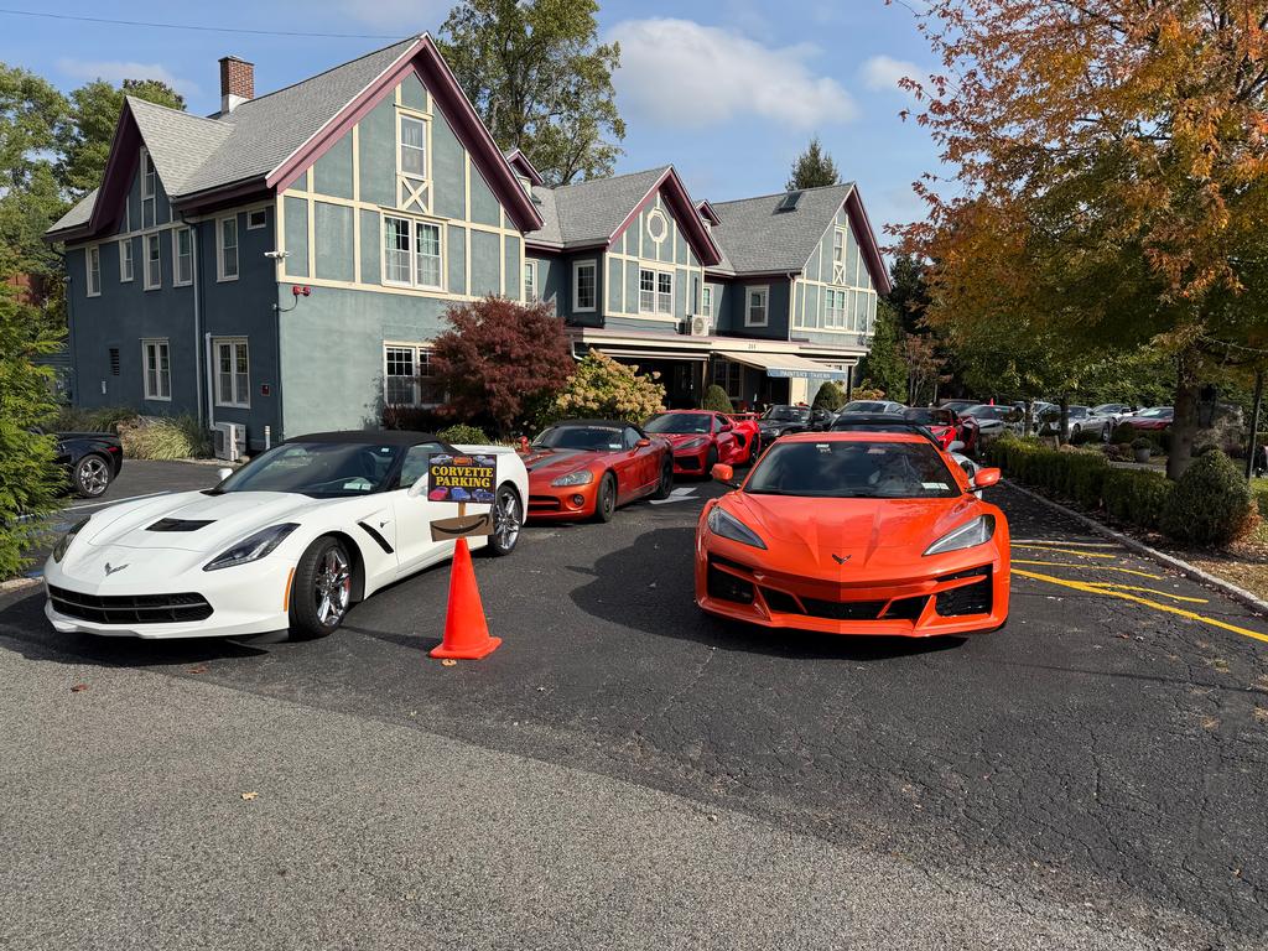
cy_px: 476
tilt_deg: -6.2
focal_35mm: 24
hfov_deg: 71.6
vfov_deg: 56.8
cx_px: 634
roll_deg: -1.3
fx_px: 879
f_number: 1.78
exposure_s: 1/4975
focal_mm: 6.76
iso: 80
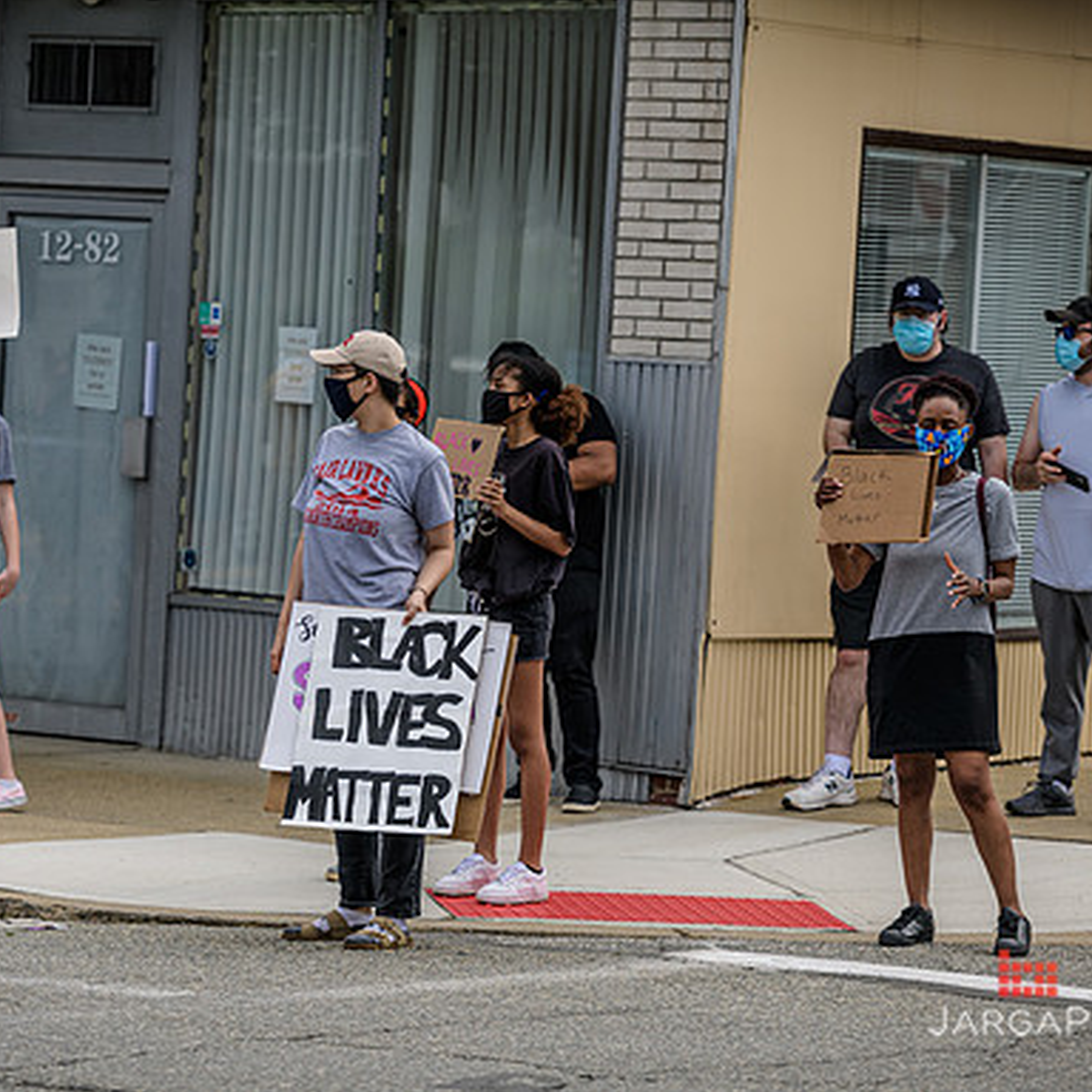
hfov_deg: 9.4
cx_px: 375
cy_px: 547
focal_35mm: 186
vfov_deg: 9.4
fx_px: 6638
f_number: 4.5
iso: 200
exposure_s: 1/1250
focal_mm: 145
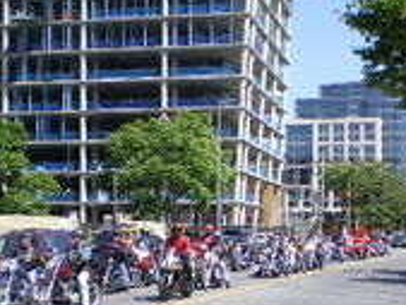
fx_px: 1056
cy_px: 233
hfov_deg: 21.7
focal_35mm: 90
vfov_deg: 16.3
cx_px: 245
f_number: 4.6
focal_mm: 6.3
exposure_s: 1/200
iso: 64
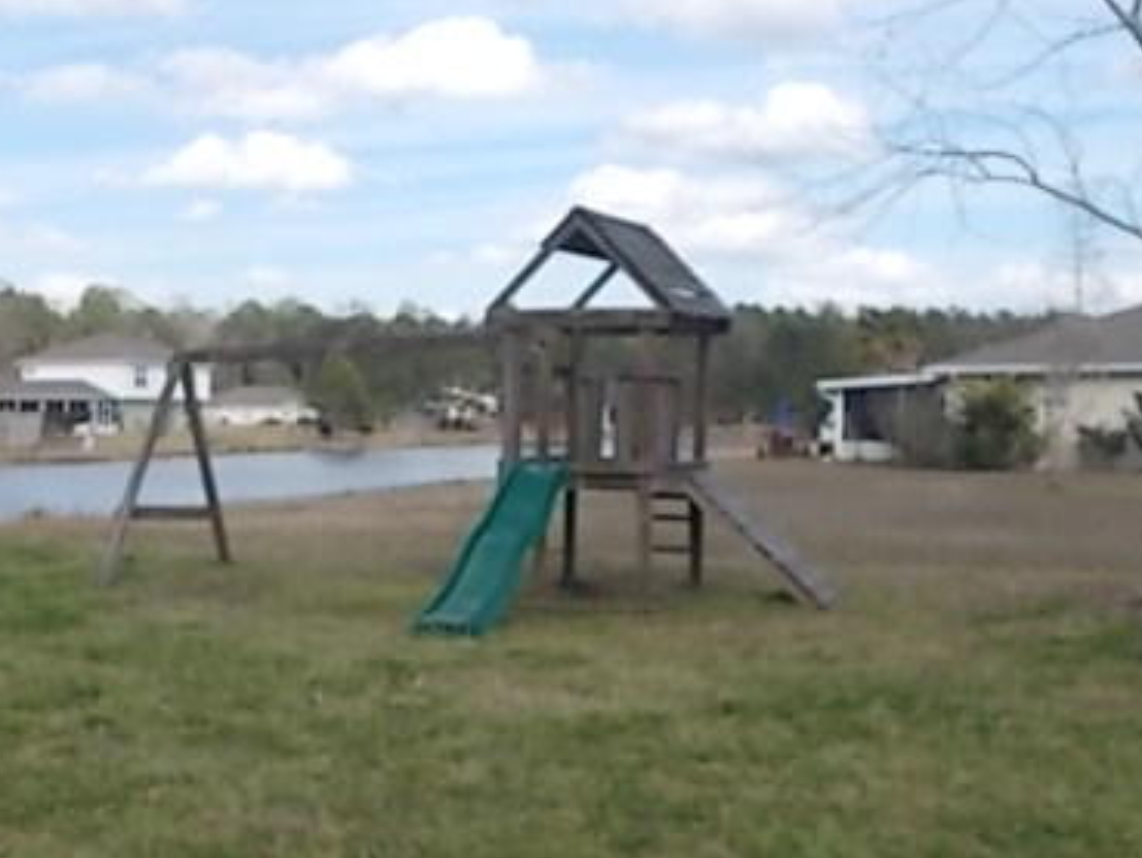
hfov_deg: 36.7
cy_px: 437
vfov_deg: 28.0
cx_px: 470
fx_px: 1716
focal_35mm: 52
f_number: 8.6
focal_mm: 5.3
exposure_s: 1/80
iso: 80
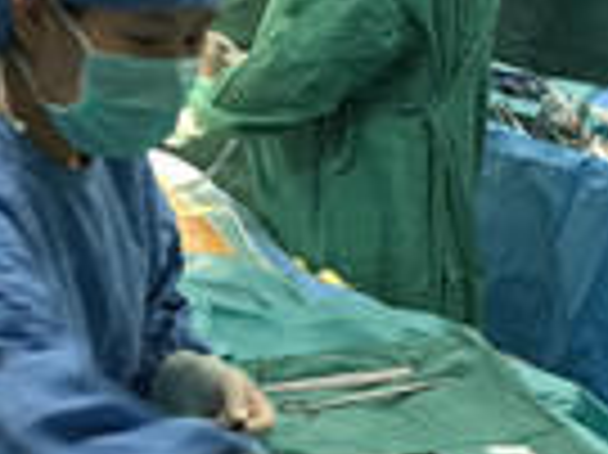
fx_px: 2264
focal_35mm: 129
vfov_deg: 11.4
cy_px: 360
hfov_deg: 15.2
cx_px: 86
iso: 50
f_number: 2.2
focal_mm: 4.15
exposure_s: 1/17
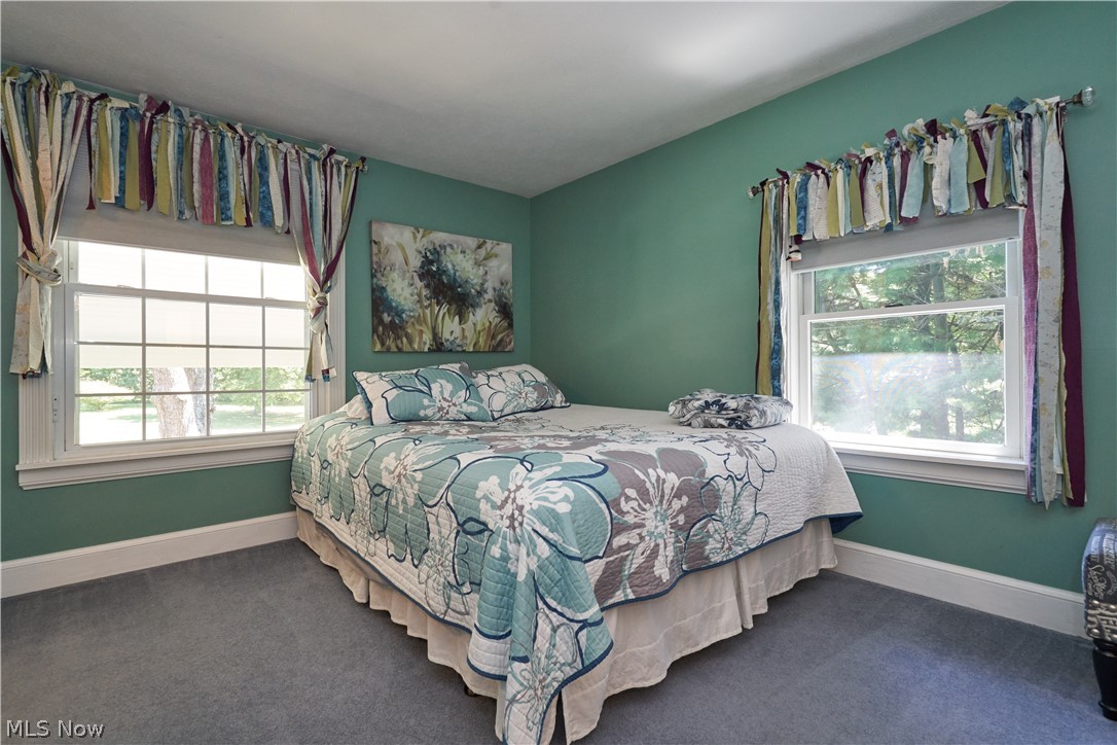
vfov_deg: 73.7
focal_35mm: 16
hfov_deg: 96.7
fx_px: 496
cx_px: 558
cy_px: 372
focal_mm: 16
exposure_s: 1/60
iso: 3200
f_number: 8
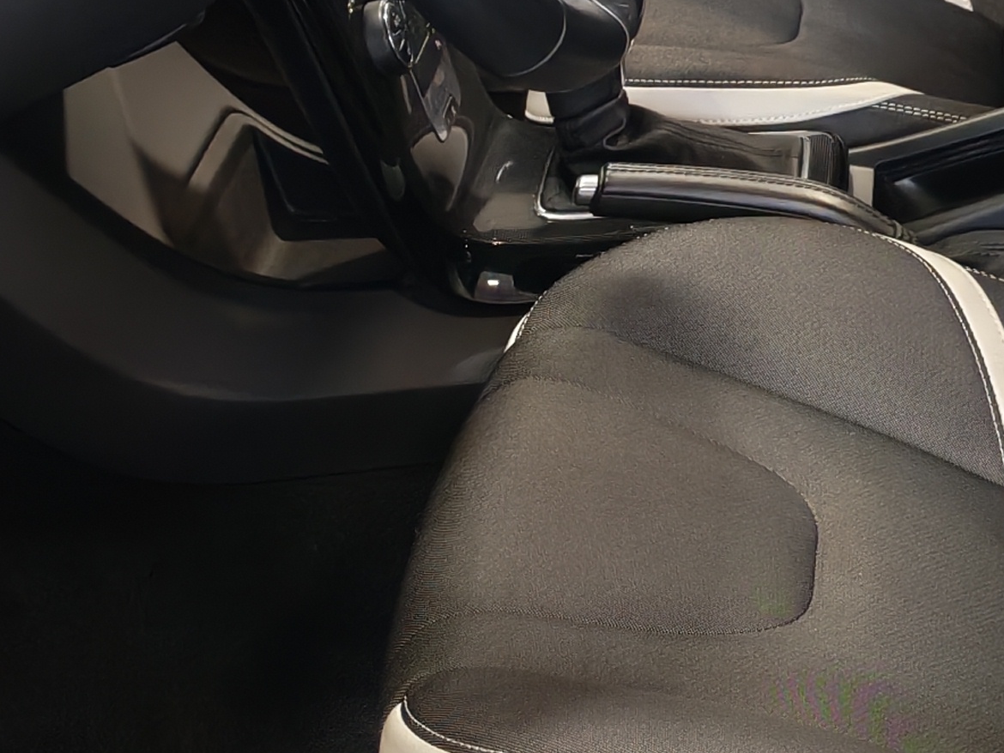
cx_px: 803
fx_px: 3249
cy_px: 134
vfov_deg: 13.2
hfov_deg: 17.4
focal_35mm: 112
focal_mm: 6.12
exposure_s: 1/100
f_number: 1.9
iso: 640
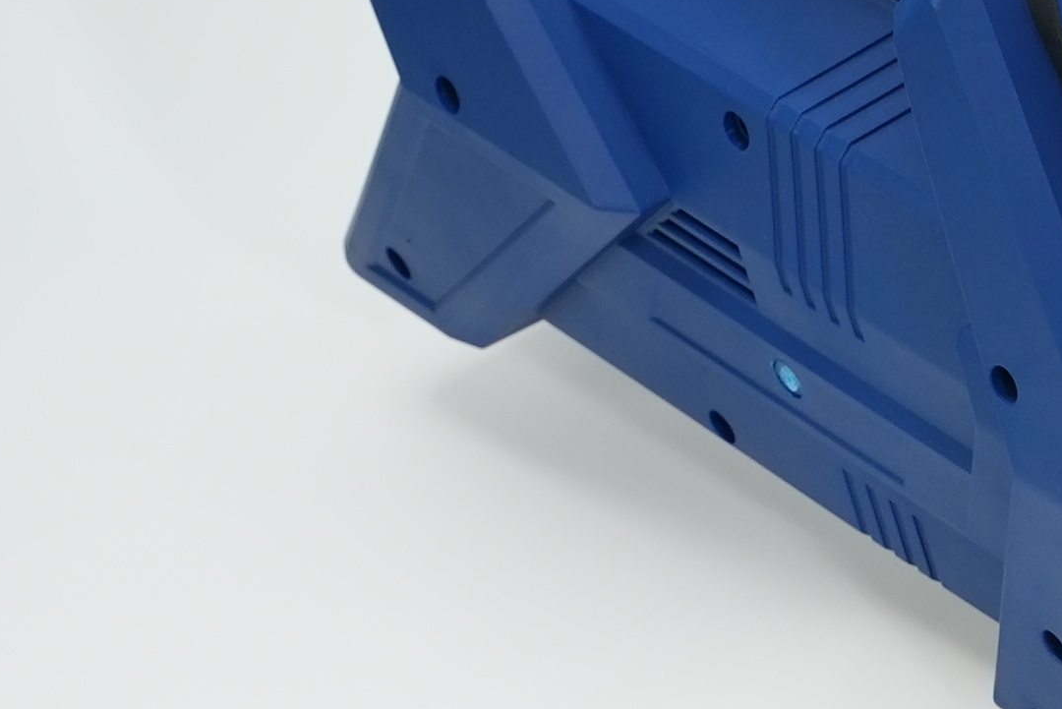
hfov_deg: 9.2
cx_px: 1865
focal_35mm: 213
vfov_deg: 6.4
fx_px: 6291
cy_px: 623
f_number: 10
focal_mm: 54.3
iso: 640
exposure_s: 1/100
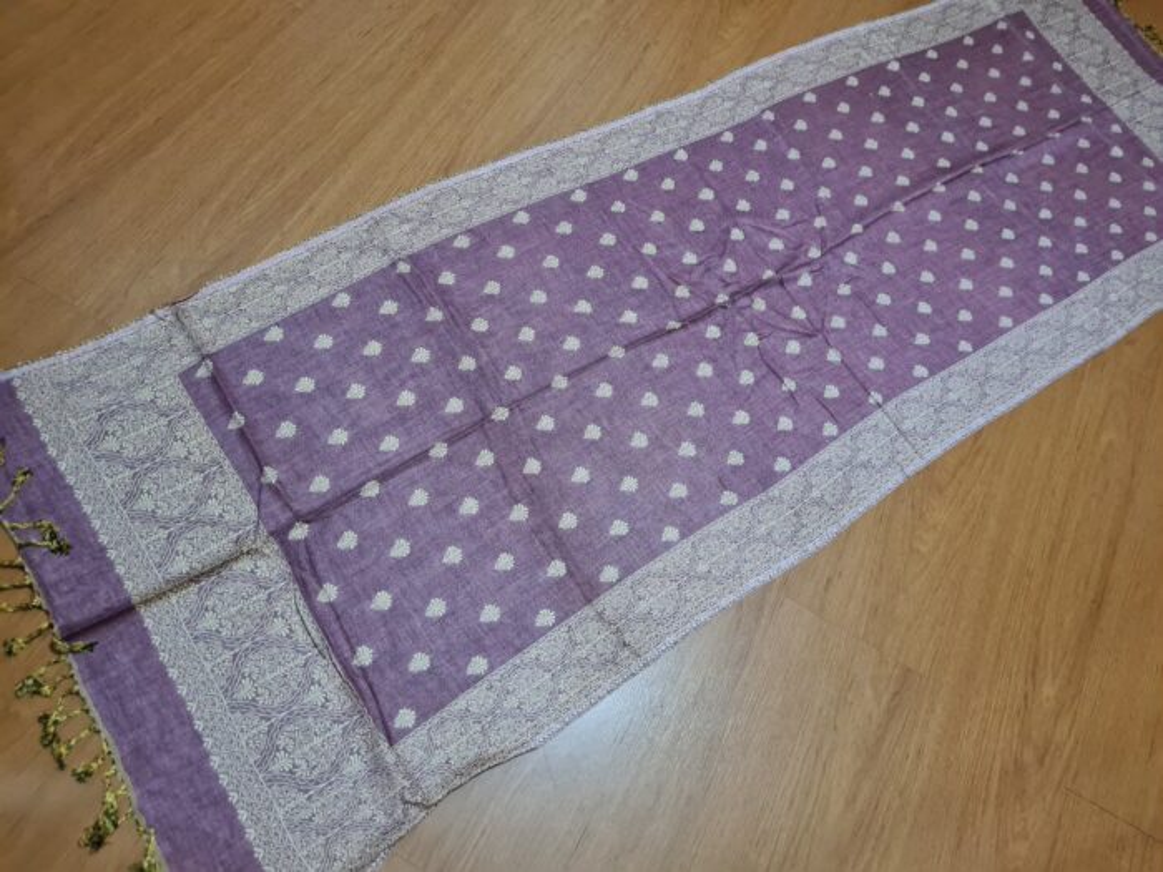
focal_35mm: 26
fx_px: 874
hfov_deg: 67.3
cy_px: 436
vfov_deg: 53.1
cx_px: 582
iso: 500
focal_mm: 5.4
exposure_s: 1/24
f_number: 1.8
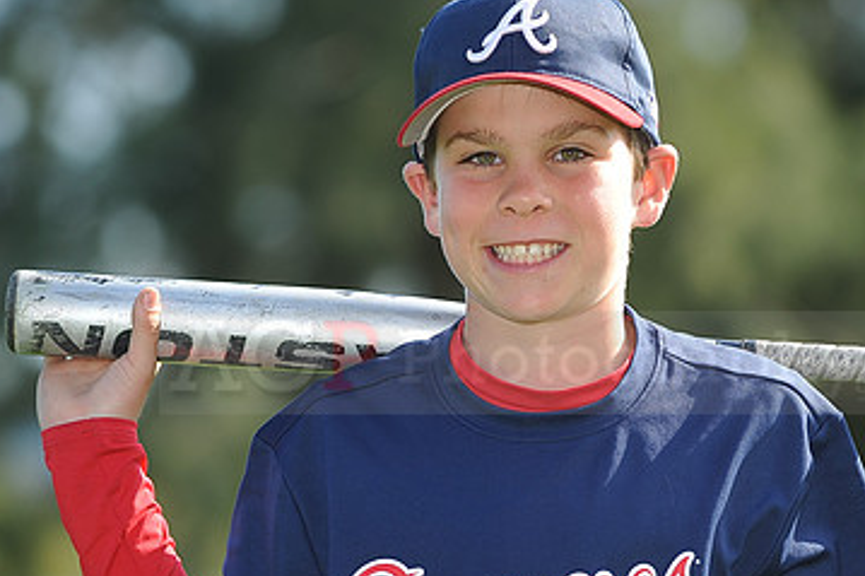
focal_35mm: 323
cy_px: 342
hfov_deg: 6.4
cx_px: 564
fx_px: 7757
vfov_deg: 4.3
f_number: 4.5
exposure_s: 1/500
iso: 200
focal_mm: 200
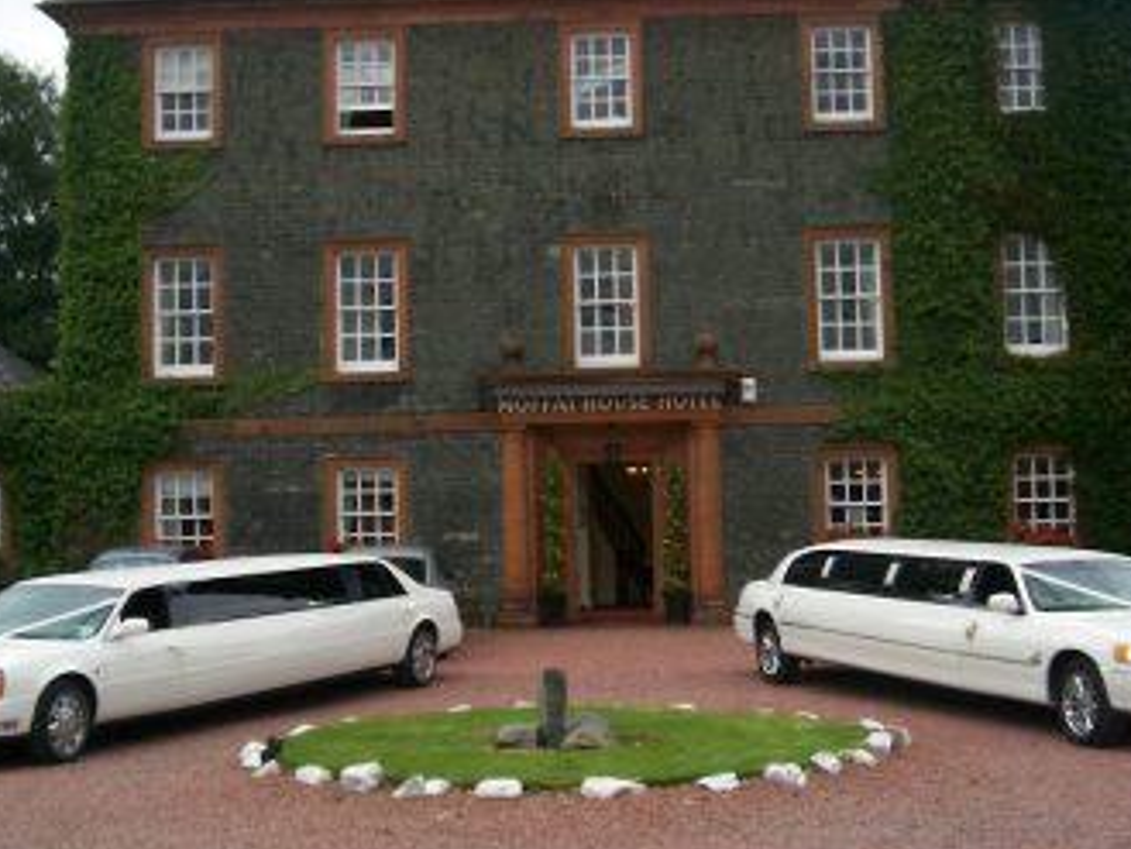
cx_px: 581
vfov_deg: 26.1
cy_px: 357
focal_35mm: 56
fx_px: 1830
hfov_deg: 34.3
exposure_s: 1/242
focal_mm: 5.9
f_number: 4.5
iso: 100
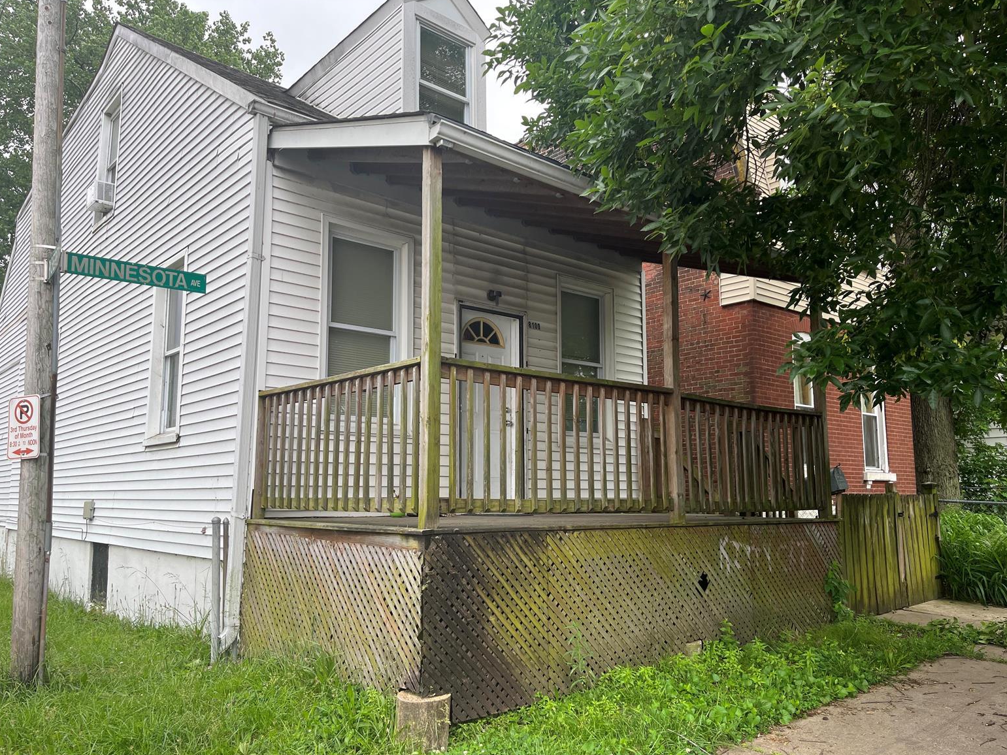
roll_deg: -0.1
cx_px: 510
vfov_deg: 51.4
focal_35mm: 27
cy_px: 385
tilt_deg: +8.0
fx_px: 786
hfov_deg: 65.3
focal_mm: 5.1
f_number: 1.6
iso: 50
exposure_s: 1/550
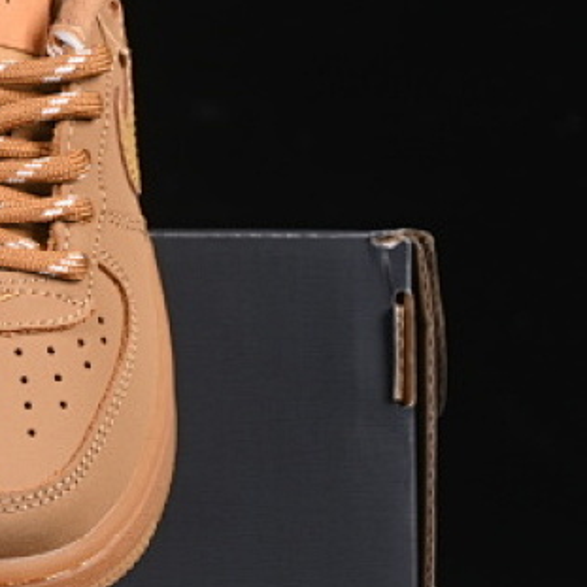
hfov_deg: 7.8
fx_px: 4240
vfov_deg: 7.9
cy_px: 204
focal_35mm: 221
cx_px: -208
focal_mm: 50
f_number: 6.3
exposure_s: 1/60
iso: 160
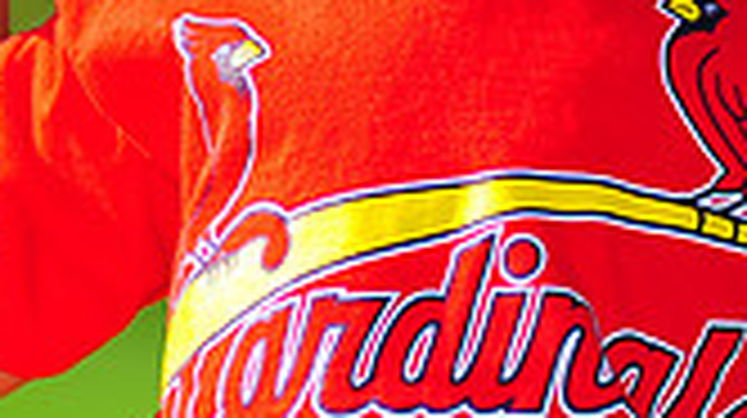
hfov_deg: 3.3
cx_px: 522
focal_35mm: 660
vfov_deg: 1.8
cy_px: -306
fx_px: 13060
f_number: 4
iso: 200
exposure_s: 1/1250
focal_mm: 180
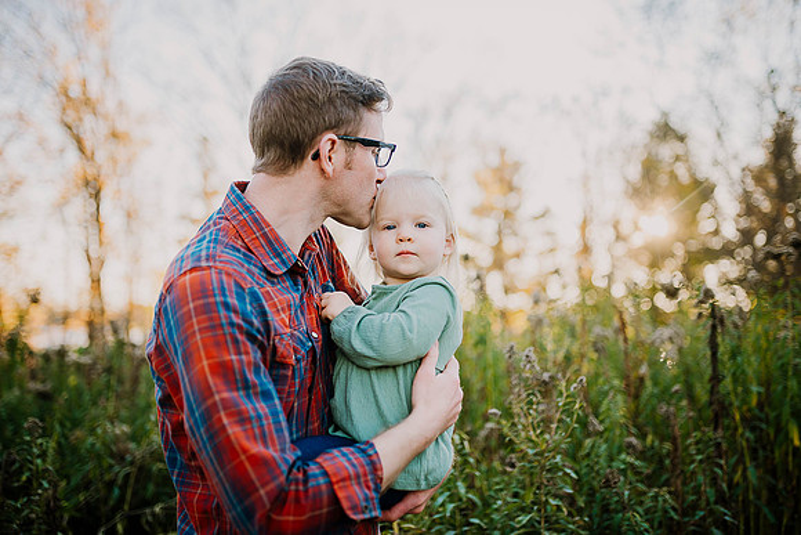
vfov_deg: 37.9
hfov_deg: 54.4
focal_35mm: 35
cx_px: 400
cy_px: 268
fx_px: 779
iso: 80
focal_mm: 35
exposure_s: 1/400
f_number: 1.4
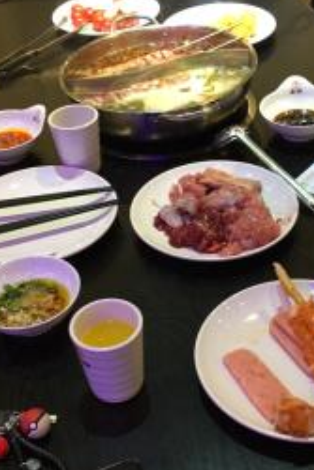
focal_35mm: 54
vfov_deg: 36.8
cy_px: 259
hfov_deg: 25.0
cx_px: 188
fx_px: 705
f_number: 2.2
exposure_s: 1/33
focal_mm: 4.15
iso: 160
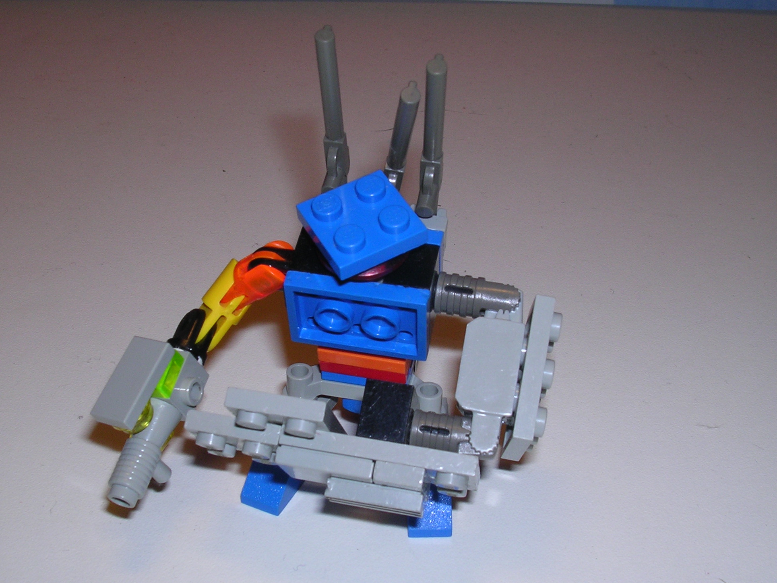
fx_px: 1167
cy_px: 288
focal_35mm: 52
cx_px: 384
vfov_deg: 28.0
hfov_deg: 36.8
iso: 100
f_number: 6.2
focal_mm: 7.5
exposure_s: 1/60.1
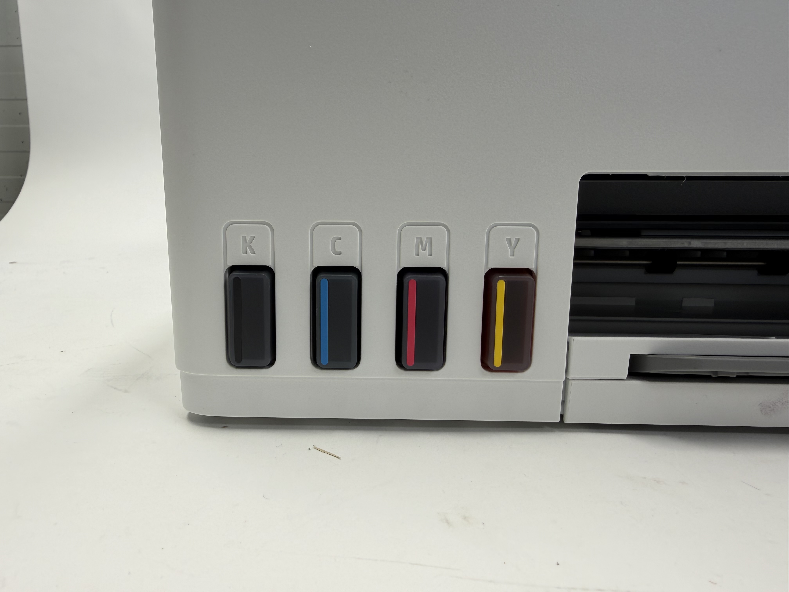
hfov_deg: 71.6
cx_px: 394
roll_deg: -0.1
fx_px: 547
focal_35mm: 24
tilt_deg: -9.6
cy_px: 296
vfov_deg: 56.8
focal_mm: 2.22
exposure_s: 1/100
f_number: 2.2
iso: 40
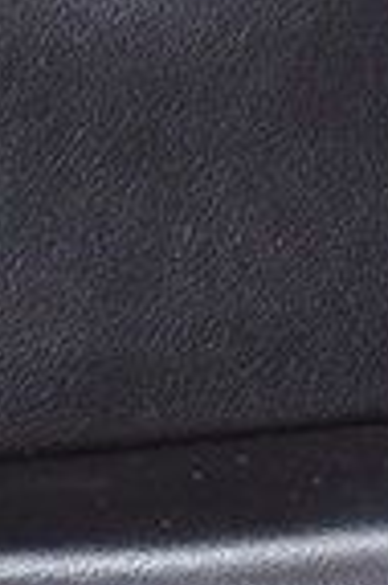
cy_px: 342
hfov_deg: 2.6
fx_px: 8378
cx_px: 1299
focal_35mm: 517
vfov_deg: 4.0
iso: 2500
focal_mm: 48
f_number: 4.5
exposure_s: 1/200
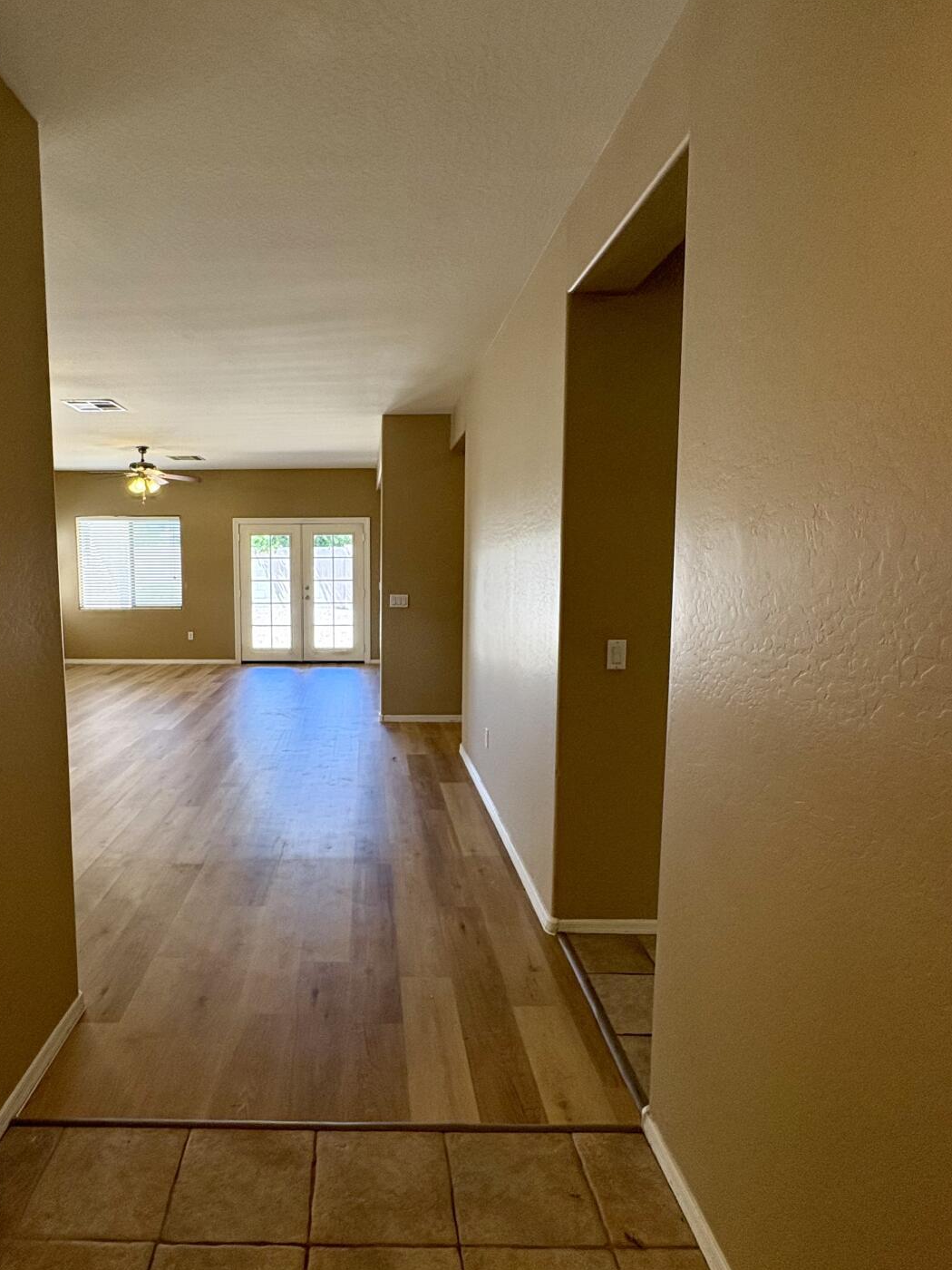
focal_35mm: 20
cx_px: 347
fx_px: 733
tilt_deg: -4.6
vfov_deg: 81.7
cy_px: 633
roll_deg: -0.1
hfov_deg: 64.8
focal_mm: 2.22
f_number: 2.2
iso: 200
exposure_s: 1/120
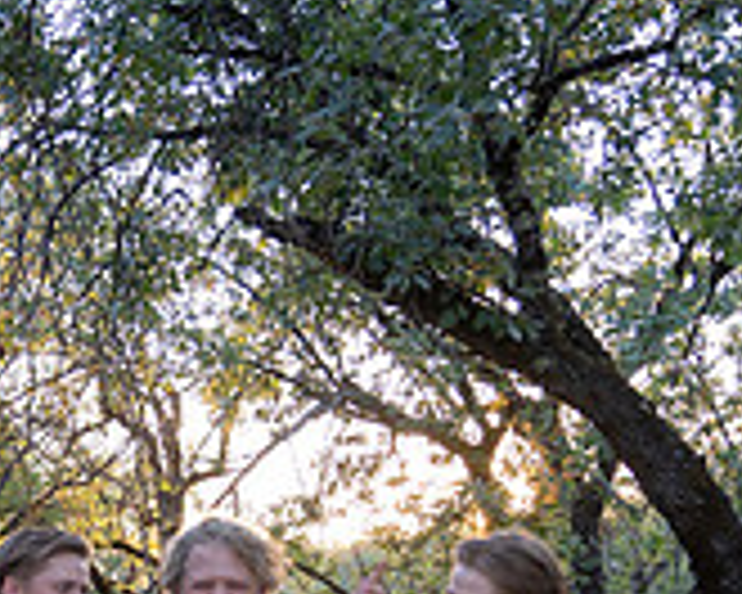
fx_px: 1735
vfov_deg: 18.5
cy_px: 691
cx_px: 139
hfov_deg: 23.7
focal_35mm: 79
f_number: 2.8
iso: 250
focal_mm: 24
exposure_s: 1/100
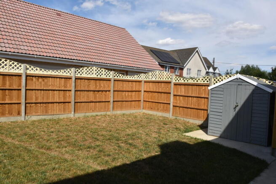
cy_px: 92
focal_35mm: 27
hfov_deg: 67.4
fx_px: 207
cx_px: 138
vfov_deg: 48.0
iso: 200
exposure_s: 1/400
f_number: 10
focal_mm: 18
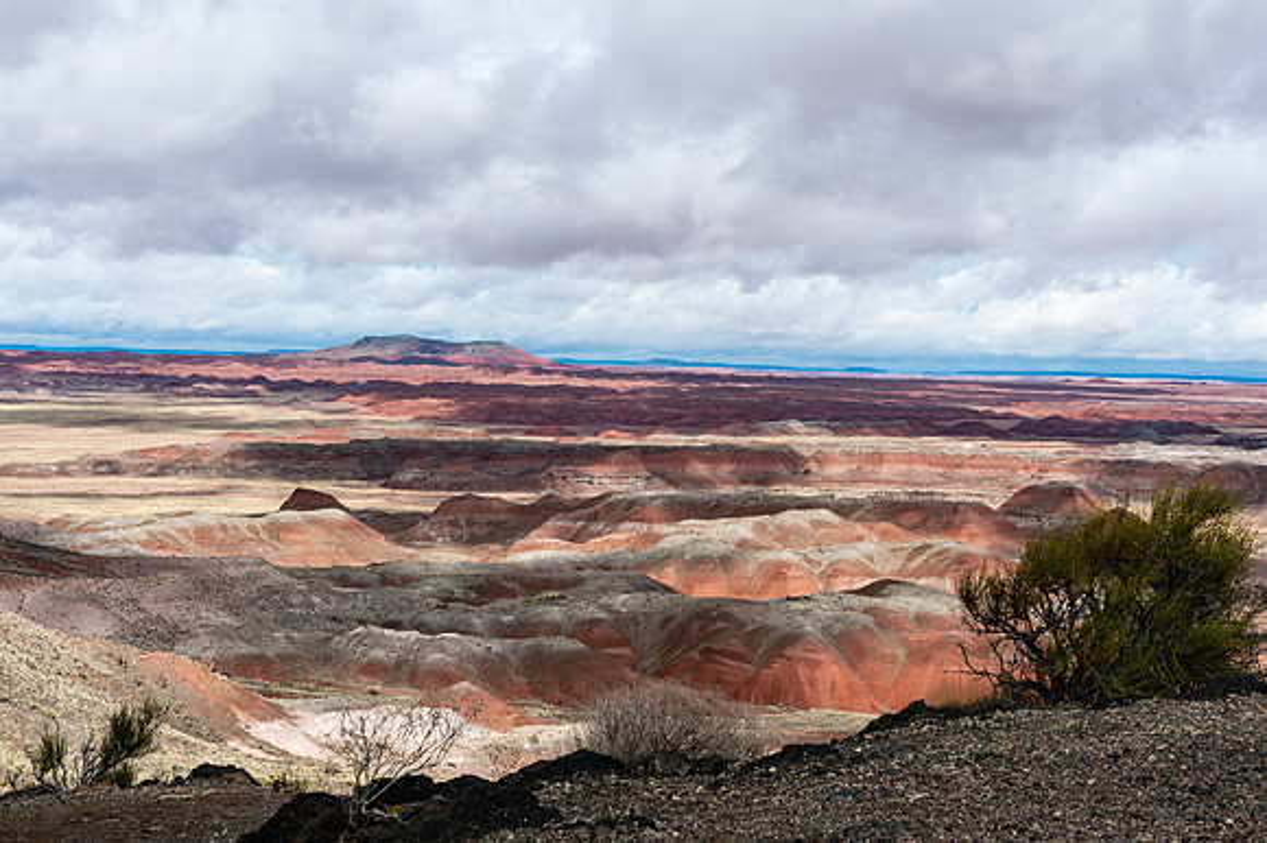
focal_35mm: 58
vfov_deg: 23.4
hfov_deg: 34.5
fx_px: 2040
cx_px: 634
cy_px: 422
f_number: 16
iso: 160
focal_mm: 58
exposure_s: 1/250
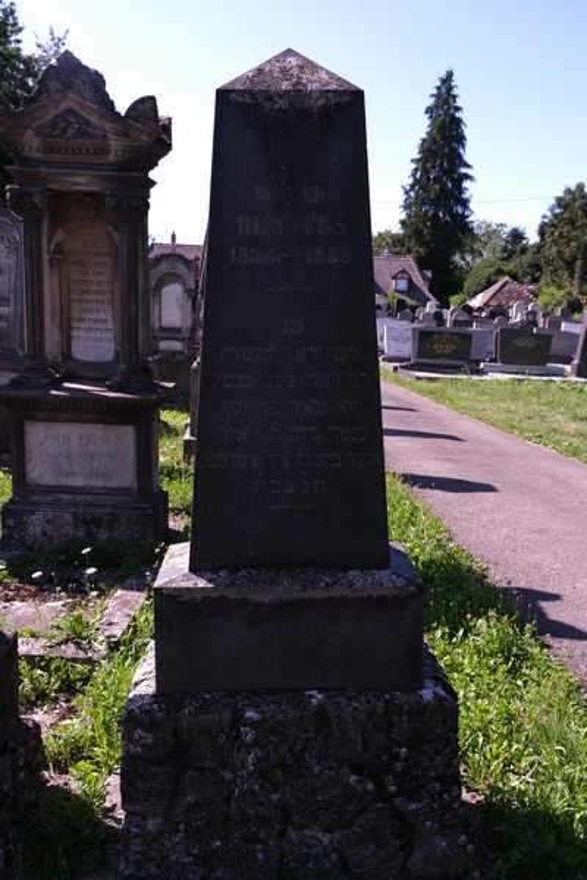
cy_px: 440
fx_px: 709
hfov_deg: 45.0
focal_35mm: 29
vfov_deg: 63.7
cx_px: 294
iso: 80
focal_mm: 19.6
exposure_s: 1/160
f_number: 5
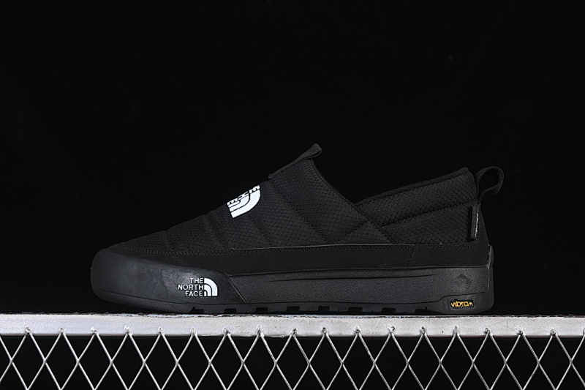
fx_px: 1218
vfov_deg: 18.2
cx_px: 292
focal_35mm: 75
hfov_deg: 27.0
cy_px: 195
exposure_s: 1/60
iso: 160
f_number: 6.3
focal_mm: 50
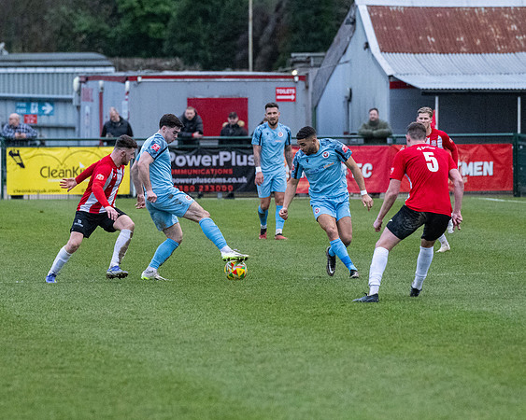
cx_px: 255
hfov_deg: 5.4
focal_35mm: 356
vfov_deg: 4.3
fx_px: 5538
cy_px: 210
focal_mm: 200
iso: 5000
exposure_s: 1/1250
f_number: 4
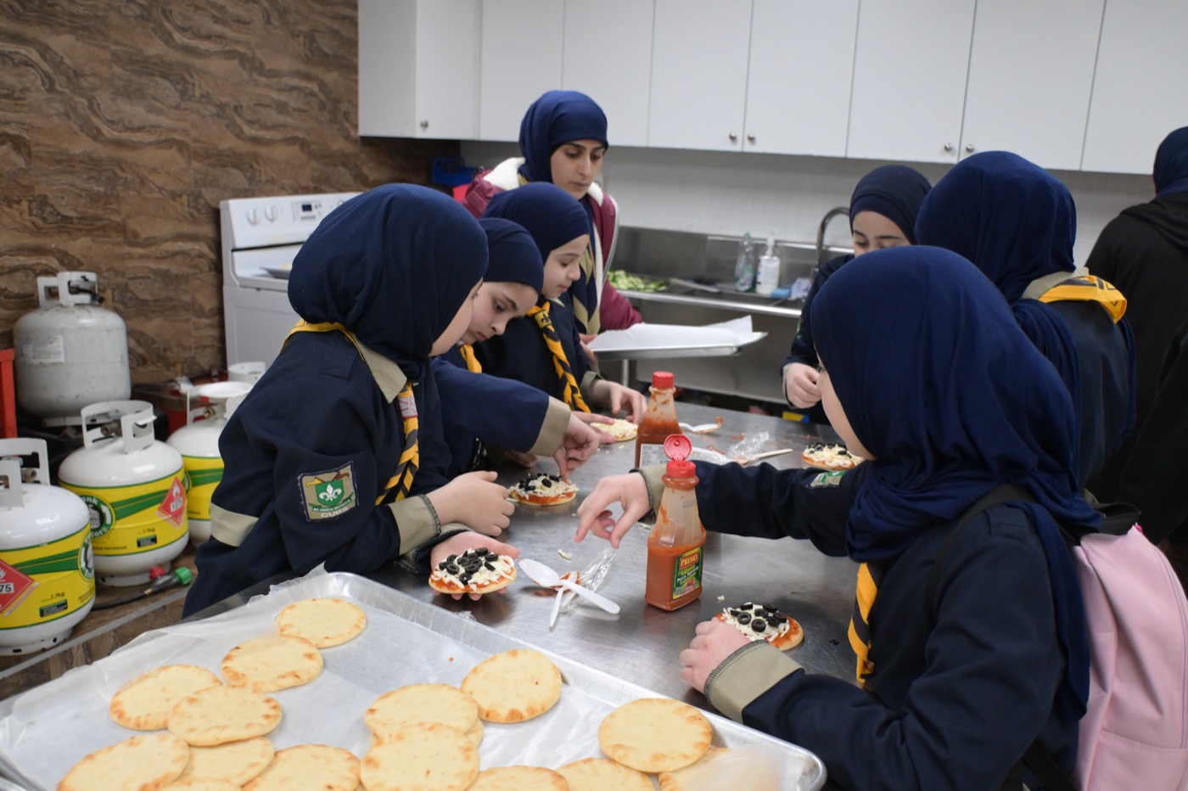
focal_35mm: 30
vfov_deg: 43.6
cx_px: 594
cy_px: 396
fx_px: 989
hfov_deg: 62.0
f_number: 3.5
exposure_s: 1/250
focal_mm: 20
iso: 1600
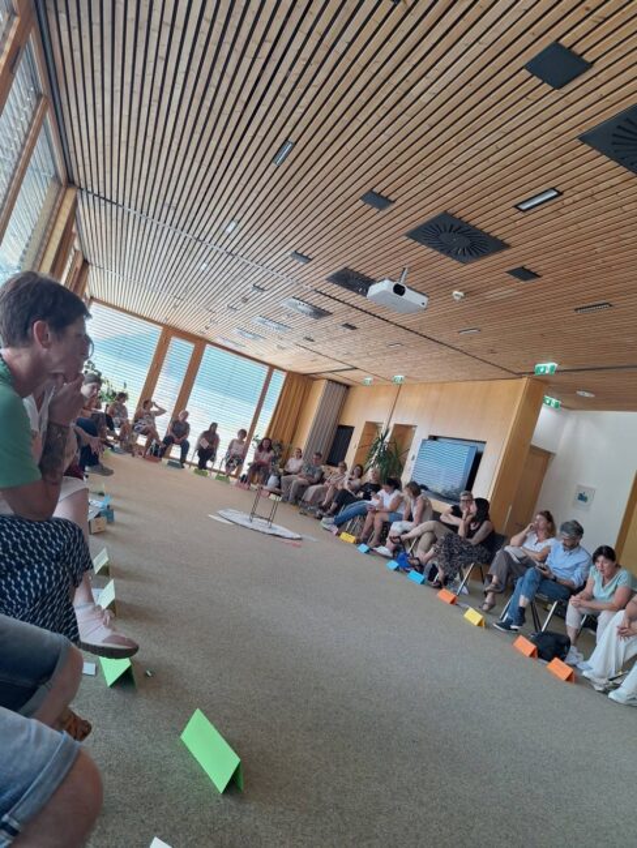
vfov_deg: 73.9
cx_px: 318
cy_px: 424
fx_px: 564
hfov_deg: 58.9
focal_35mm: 23
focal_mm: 5.54
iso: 50
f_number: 1.8
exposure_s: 1/100
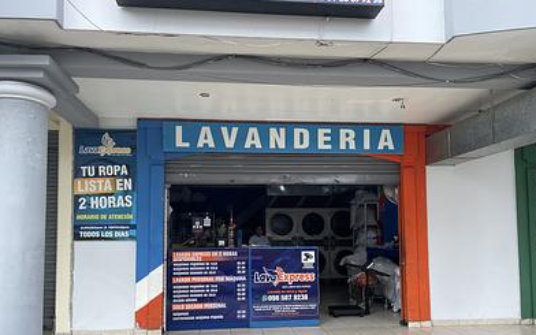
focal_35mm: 30
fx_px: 438
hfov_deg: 62.9
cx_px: 266
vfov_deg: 41.6
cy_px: 208
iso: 32
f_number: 1.6
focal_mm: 4.2
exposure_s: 1/888
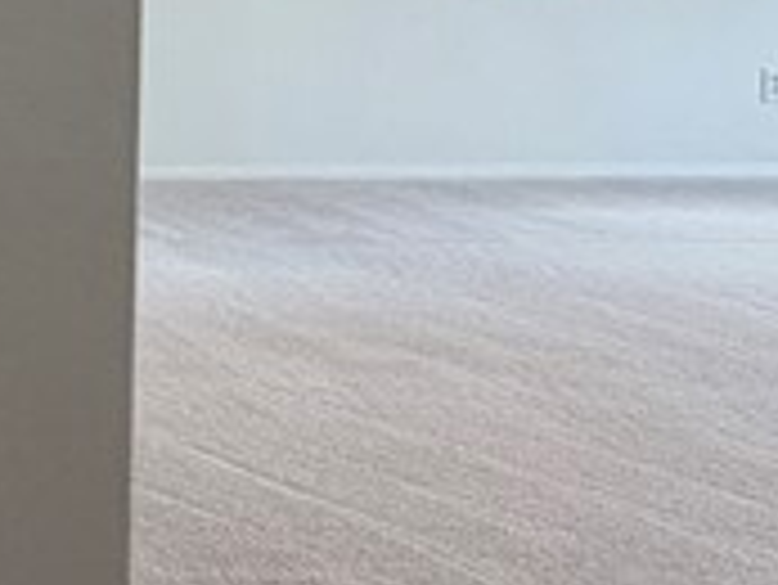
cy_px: -58
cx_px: -791
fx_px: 1867
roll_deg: +0.7
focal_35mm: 83
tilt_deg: -3.4
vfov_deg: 17.2
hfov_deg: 17.1
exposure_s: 1/120
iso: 160
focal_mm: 2.22
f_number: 2.2
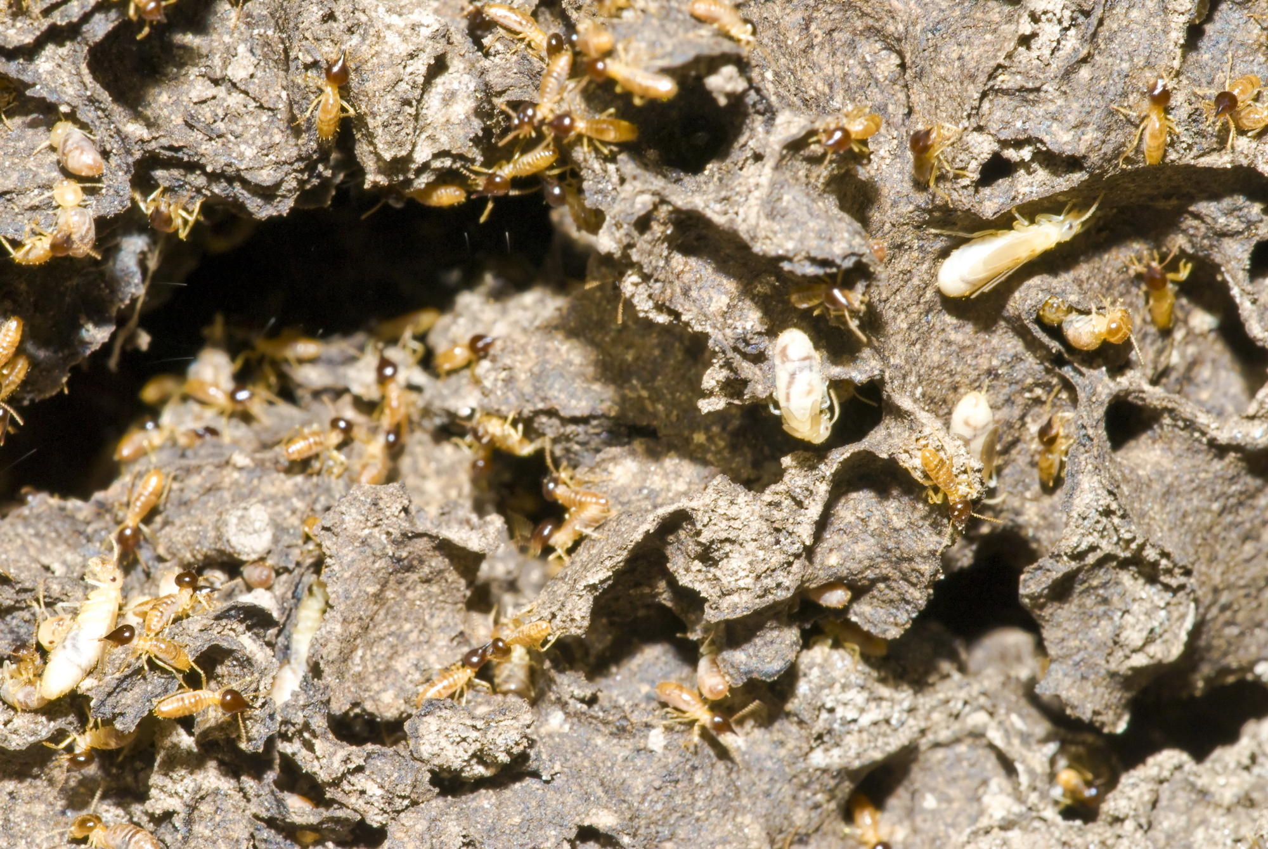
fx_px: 7935
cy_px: 424
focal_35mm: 225
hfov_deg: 9.1
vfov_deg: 6.1
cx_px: 634
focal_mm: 150
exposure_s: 1/125
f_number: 14
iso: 200
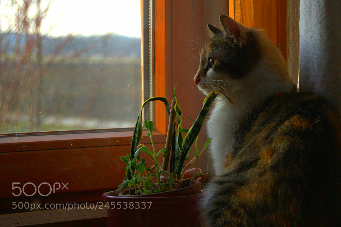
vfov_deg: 11.6
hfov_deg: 17.3
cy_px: 67
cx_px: 236
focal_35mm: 118
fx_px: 1114
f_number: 5.6
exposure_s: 1/100
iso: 360
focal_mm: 55
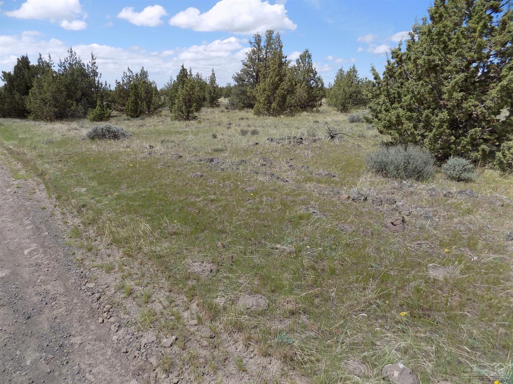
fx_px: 341
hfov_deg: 73.9
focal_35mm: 23
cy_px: 192
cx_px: 256
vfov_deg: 58.9
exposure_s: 1/1500
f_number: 3.1
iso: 80
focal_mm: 4
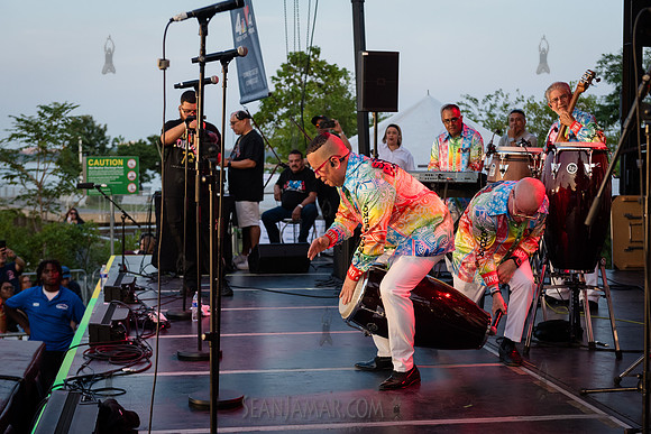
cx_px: 326
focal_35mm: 59
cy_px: 217
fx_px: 1062
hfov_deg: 34.1
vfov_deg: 23.1
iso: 2000
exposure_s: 1/640
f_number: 4
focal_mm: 58
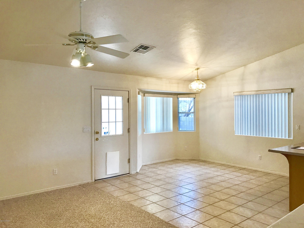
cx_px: 152
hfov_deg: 63.4
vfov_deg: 49.7
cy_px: 114
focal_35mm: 28
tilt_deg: +0.7
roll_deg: -0.3
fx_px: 246
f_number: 1.8
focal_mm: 3.99
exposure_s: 1/30
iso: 25
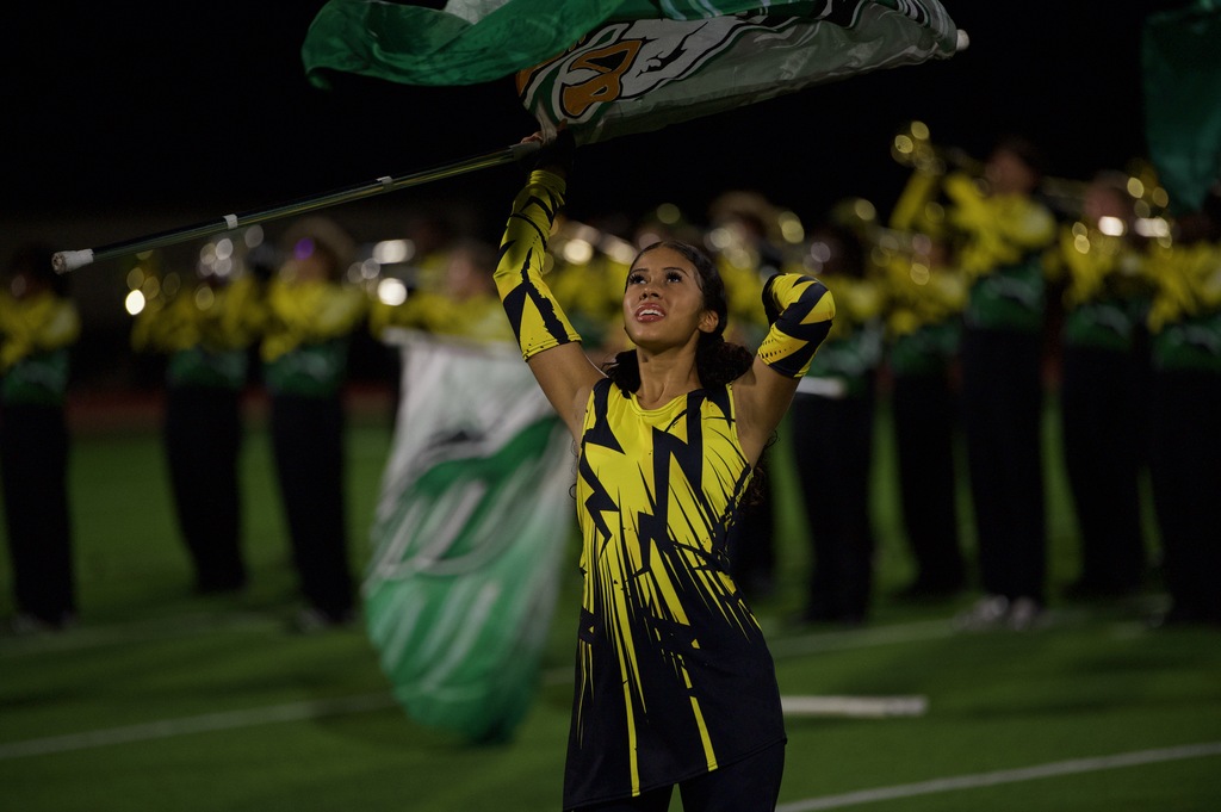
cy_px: 406
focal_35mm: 195
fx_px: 6608
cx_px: 610
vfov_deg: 7.0
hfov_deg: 10.6
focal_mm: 195
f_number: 2.8
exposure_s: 1/1250
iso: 3200
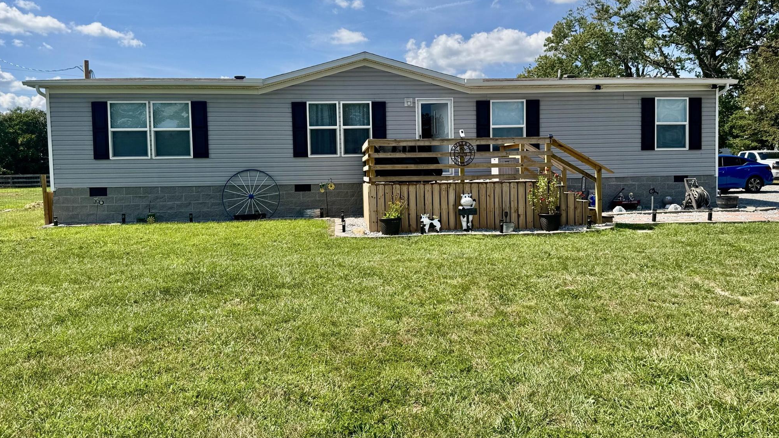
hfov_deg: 67.9
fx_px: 578
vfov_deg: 41.4
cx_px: 397
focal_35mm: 28
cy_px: 192
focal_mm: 6.76
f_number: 1.78
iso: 80
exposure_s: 1/4608
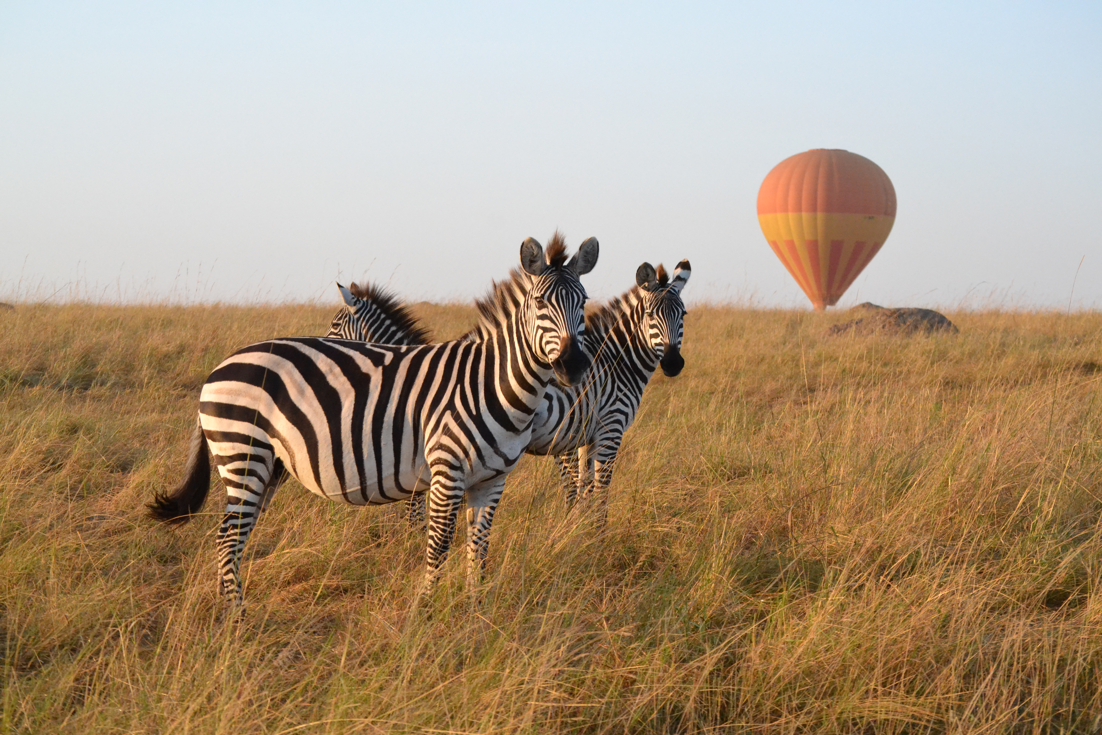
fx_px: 3443
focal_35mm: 112
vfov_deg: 12.2
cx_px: 551
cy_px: 368
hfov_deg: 18.2
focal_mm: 75
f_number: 8
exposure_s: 1/1000
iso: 3200
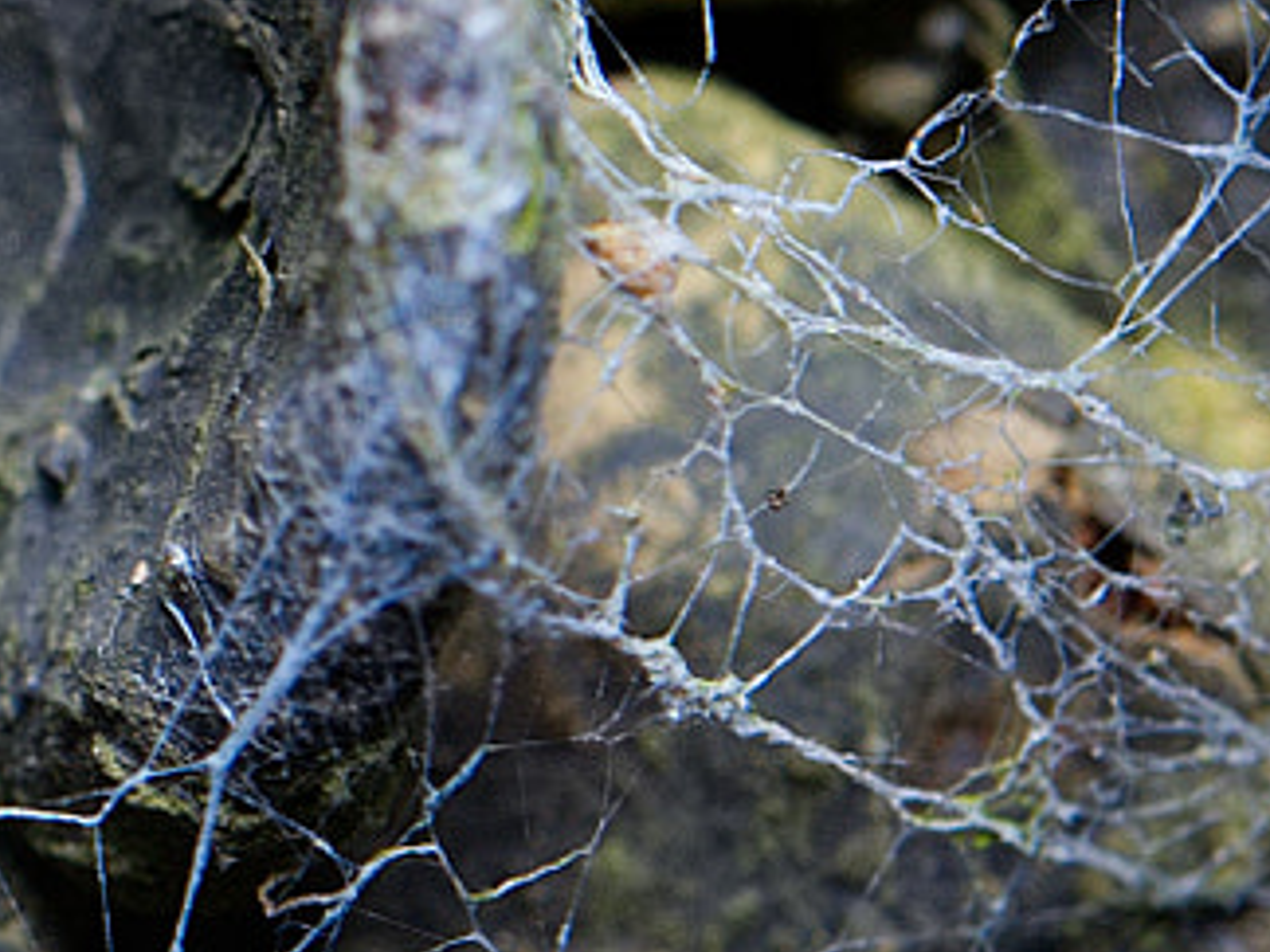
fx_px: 13355
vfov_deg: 4.1
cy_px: -78
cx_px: -1101
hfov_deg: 5.4
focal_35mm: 364
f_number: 9
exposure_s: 1/60
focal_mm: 60
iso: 800
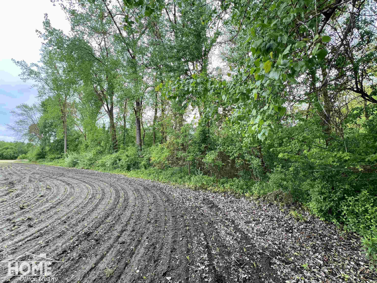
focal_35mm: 13
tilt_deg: +6.1
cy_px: 142
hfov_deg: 106.2
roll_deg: +0.0
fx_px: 142
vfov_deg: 89.9
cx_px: 188
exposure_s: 1/102
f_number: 1.8
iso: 32
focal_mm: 1.57
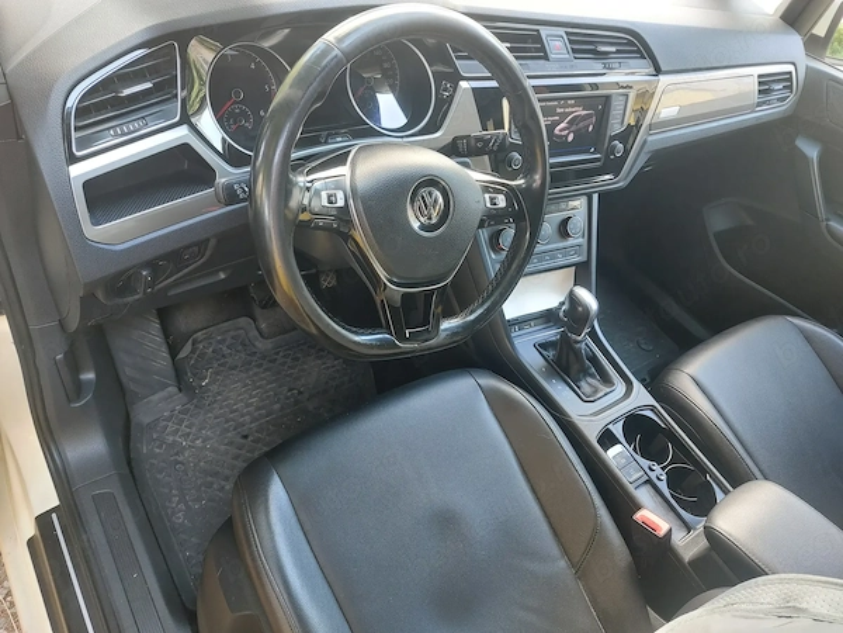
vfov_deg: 54.9
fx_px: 609
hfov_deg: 69.4
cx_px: 422
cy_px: 316
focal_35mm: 25
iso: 160
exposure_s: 1/50
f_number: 1.8
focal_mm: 5.23
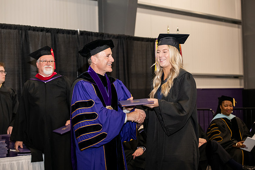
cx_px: 128
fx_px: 496
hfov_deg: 28.8
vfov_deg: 19.5
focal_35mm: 70
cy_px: 85
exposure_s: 1/200
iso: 2000
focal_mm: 70
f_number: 5
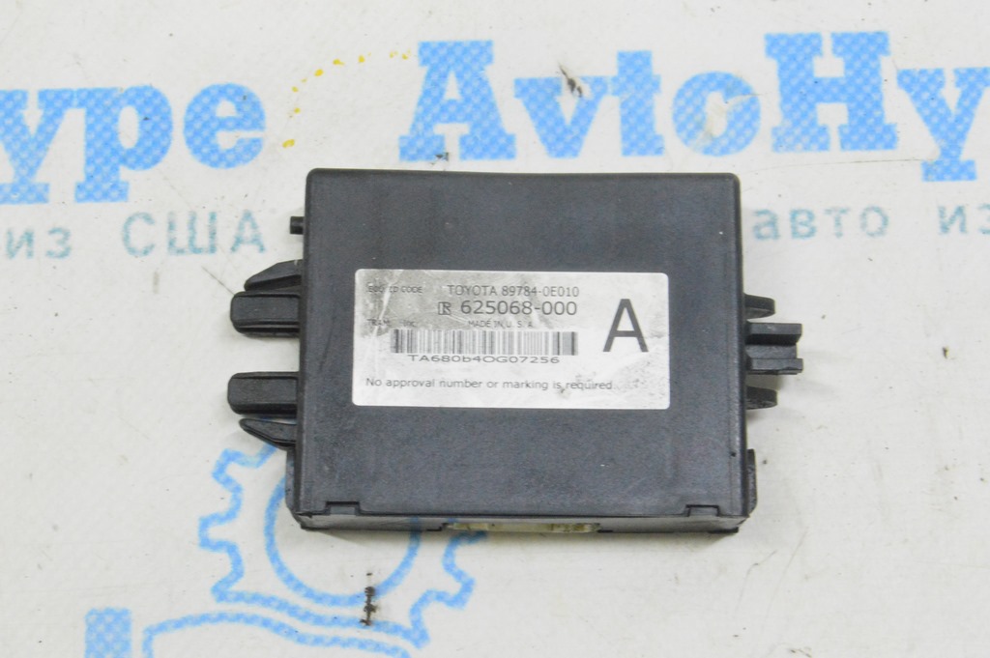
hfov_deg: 24.6
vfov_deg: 16.5
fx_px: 2267
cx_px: 495
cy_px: 329
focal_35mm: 82
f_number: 20
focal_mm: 55
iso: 6400
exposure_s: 1/15
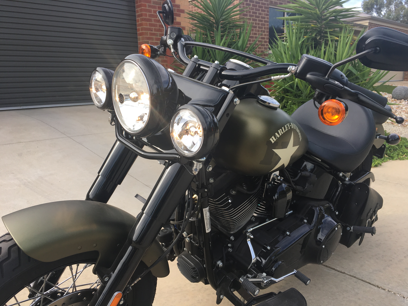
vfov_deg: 48.2
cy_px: 153
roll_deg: +1.8
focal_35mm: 29
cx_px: 204
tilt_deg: -12.3
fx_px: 342
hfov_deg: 61.7
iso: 25
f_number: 2.2
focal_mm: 4.15
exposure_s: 1/460
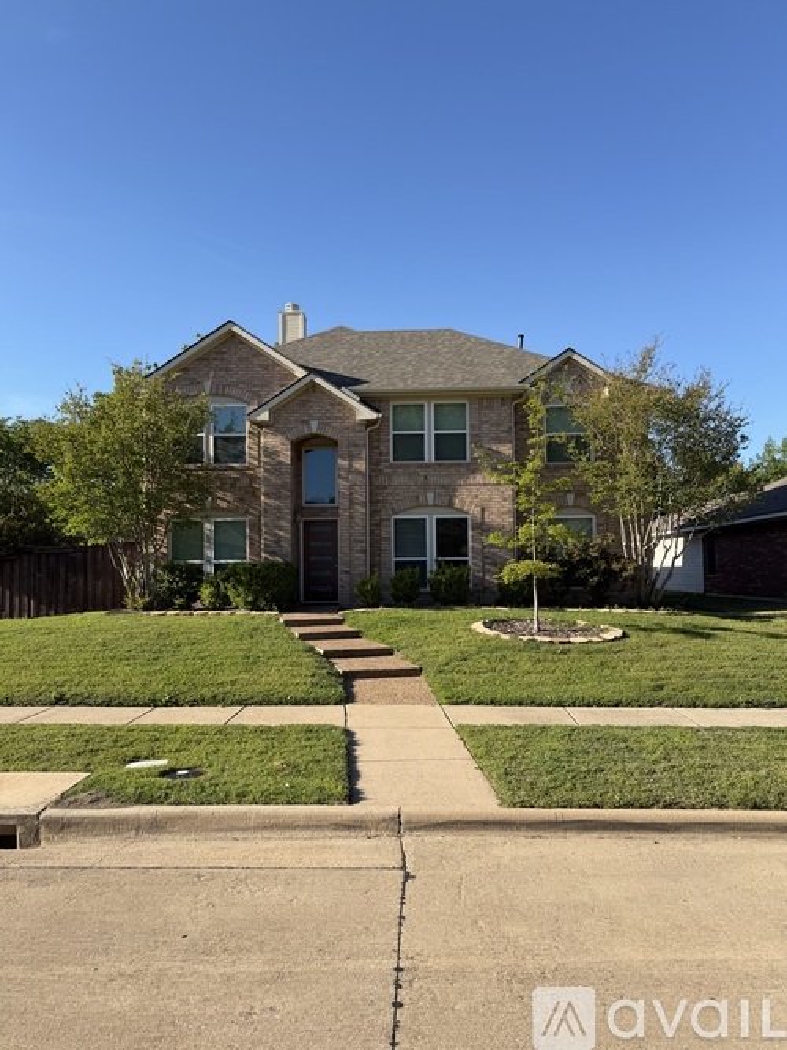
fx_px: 728
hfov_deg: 56.8
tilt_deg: +2.8
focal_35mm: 24
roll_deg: +0.7
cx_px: 394
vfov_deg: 71.6
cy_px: 525
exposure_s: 1/2703
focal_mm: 6.76
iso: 80
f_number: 1.78
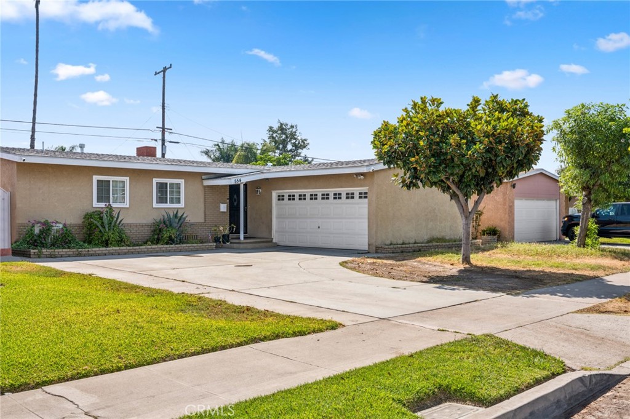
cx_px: 315
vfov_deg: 38.8
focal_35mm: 34
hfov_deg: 55.8
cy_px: 210
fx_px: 595
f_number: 9
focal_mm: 34
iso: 125
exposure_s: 1/200
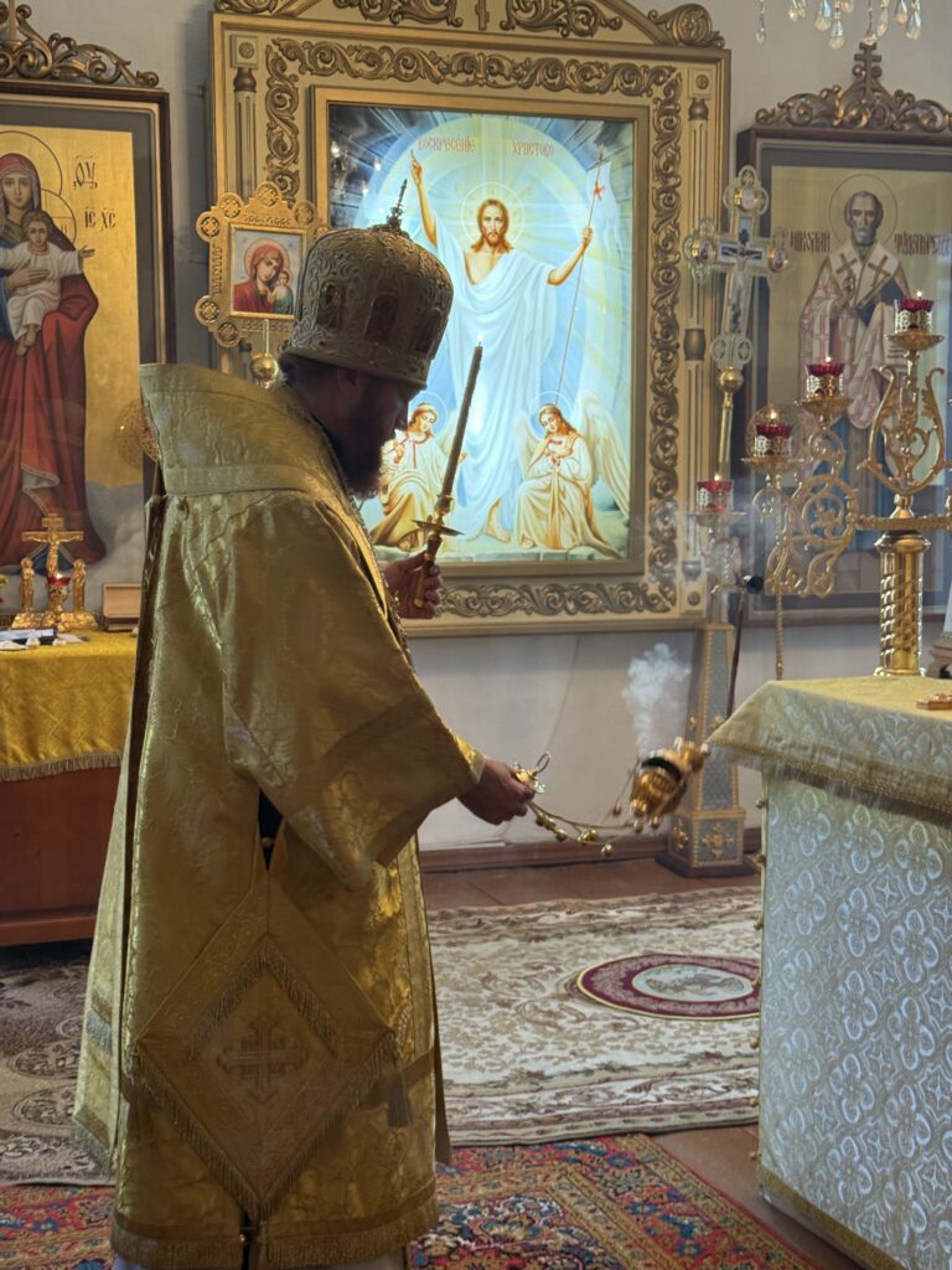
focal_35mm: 48
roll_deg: +1.9
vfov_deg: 39.7
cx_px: 476
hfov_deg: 30.3
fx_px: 1760
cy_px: 635
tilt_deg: -5.1
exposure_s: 1/50
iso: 100
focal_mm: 6.76
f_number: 1.78
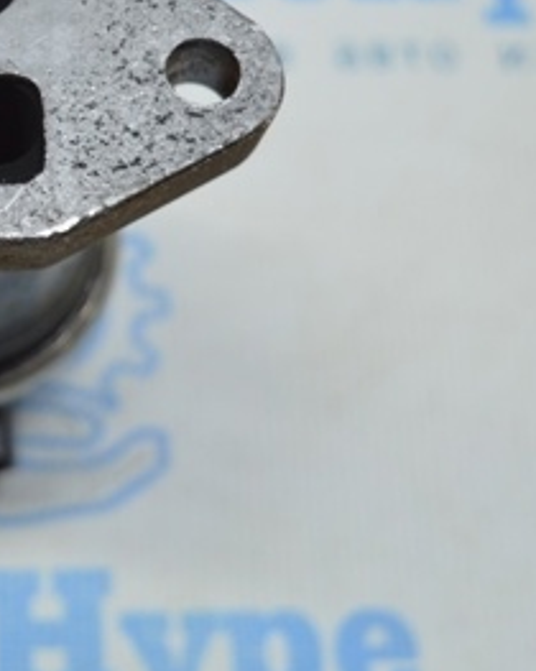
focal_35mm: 89
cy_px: 239
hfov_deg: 16.6
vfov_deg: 21.5
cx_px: -92
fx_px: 1767
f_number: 4
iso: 400
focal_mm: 26
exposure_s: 1/80
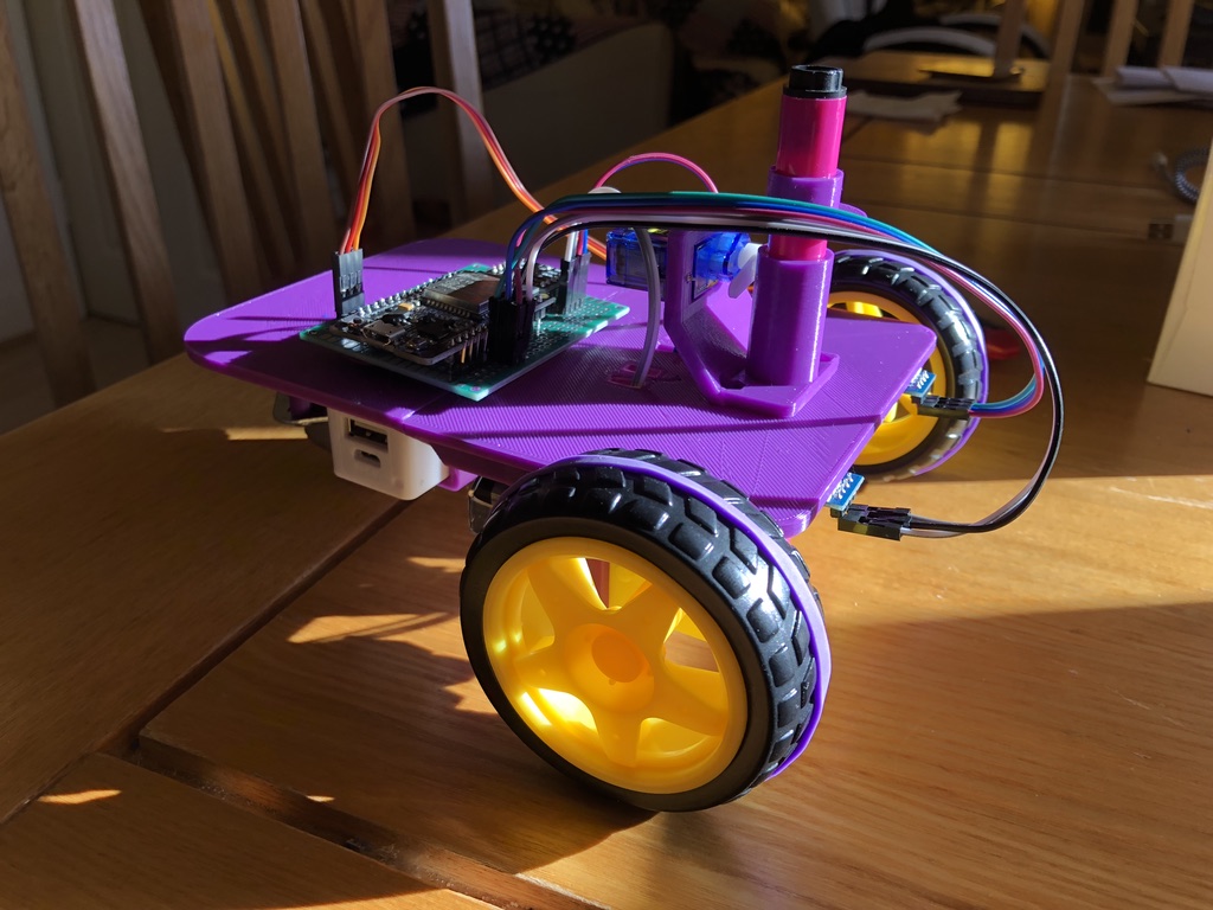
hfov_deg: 63.4
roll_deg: -1.6
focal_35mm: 28
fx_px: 981
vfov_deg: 49.7
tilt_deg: -27.5
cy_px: 455
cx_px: 606
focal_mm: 3.99
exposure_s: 1/125
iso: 20
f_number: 1.8
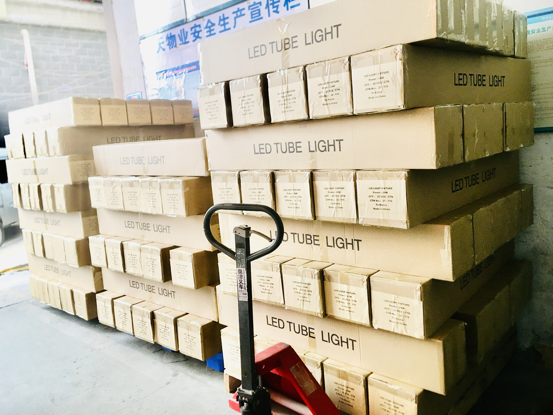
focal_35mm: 29
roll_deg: +5.2
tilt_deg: -5.6
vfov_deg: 48.2
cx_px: 276
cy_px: 208
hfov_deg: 61.7
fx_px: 463
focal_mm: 4.15
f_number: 2.2
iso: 50
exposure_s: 1/33
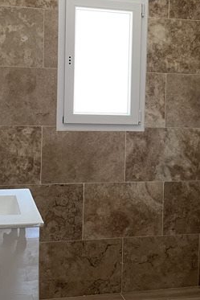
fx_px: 483
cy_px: 118
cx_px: 126
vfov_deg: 34.3
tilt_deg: -2.1
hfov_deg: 23.3
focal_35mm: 58
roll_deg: -1.0
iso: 200
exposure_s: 1/60
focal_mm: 5.1
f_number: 1.6
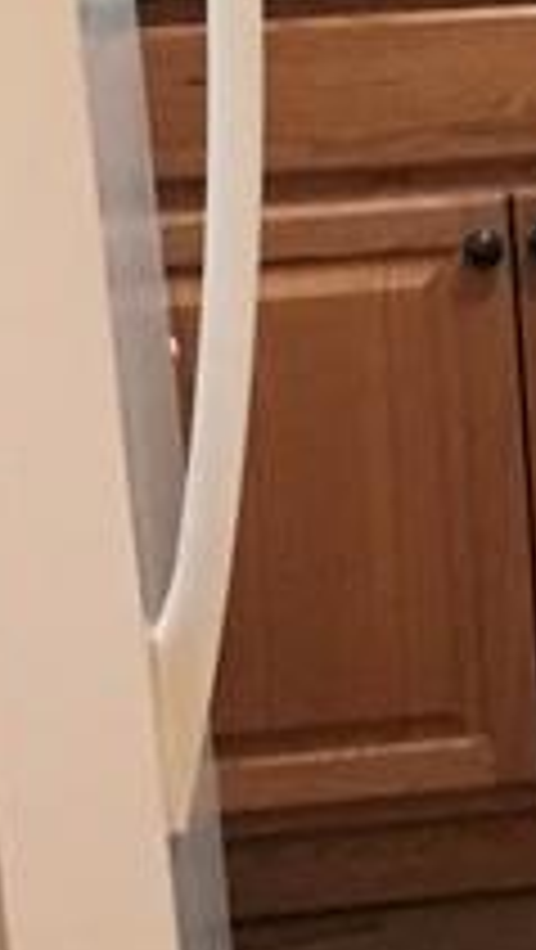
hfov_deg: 7.6
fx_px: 3858
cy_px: 338
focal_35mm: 153
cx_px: 1036
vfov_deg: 14.0
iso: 320
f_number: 2.2
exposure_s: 1/15
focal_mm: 4.15
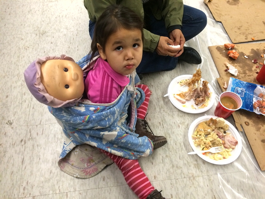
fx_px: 222
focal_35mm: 29
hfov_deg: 61.7
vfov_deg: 48.2
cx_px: 132
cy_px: 100
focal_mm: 4.15
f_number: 2.2
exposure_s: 1/30
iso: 200
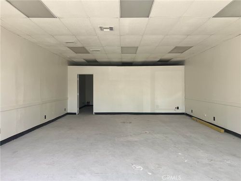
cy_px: 90
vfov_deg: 53.1
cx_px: 120
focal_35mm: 26
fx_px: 181
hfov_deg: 67.3
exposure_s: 1/125
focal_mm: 5.7
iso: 64
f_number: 1.5
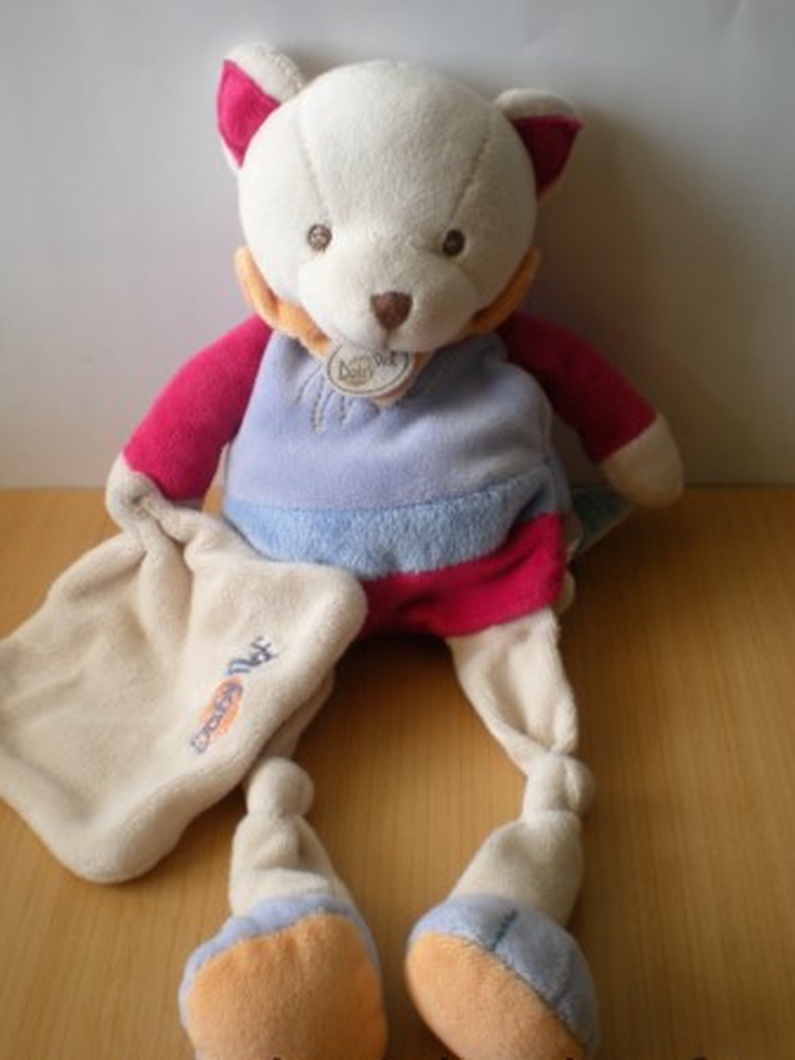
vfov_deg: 42.9
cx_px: 373
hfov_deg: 32.9
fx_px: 1347
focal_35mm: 44
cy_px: 519
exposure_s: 1/64.5
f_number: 3.1
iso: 76
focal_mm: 6.3
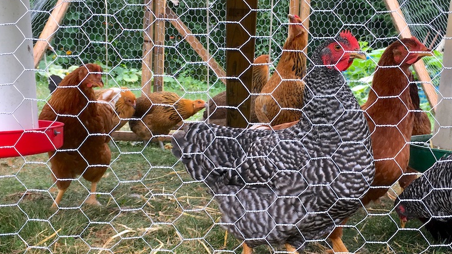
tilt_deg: -6.2
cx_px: 239
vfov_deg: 24.4
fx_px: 587
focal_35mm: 49
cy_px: 153
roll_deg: -1.2
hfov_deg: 42.1
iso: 25
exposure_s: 1/120
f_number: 2.2
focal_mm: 4.15
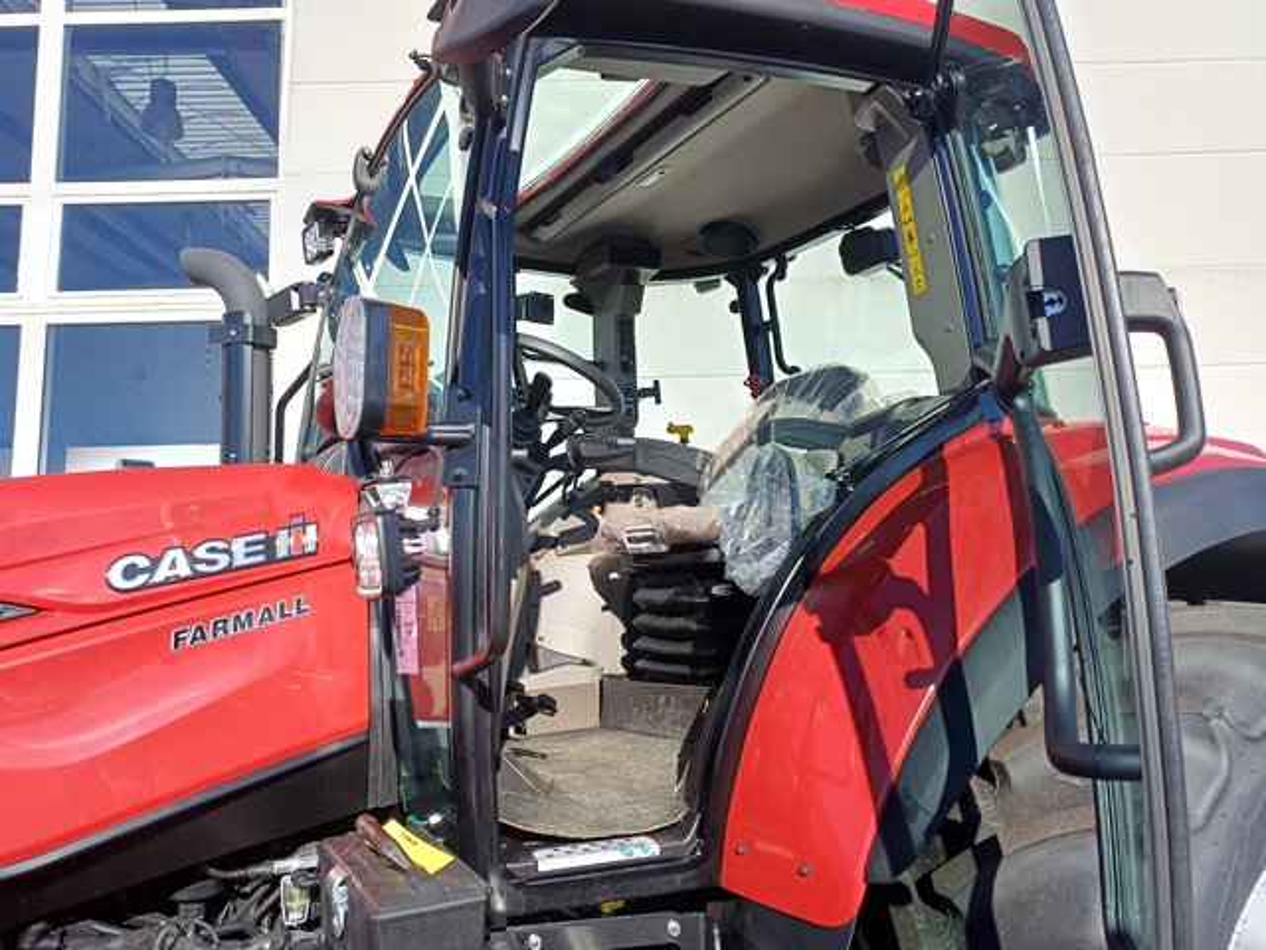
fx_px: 914
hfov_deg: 69.4
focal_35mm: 25
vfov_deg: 54.9
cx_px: 633
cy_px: 475
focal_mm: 4.65
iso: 50
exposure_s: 1/1024
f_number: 1.8
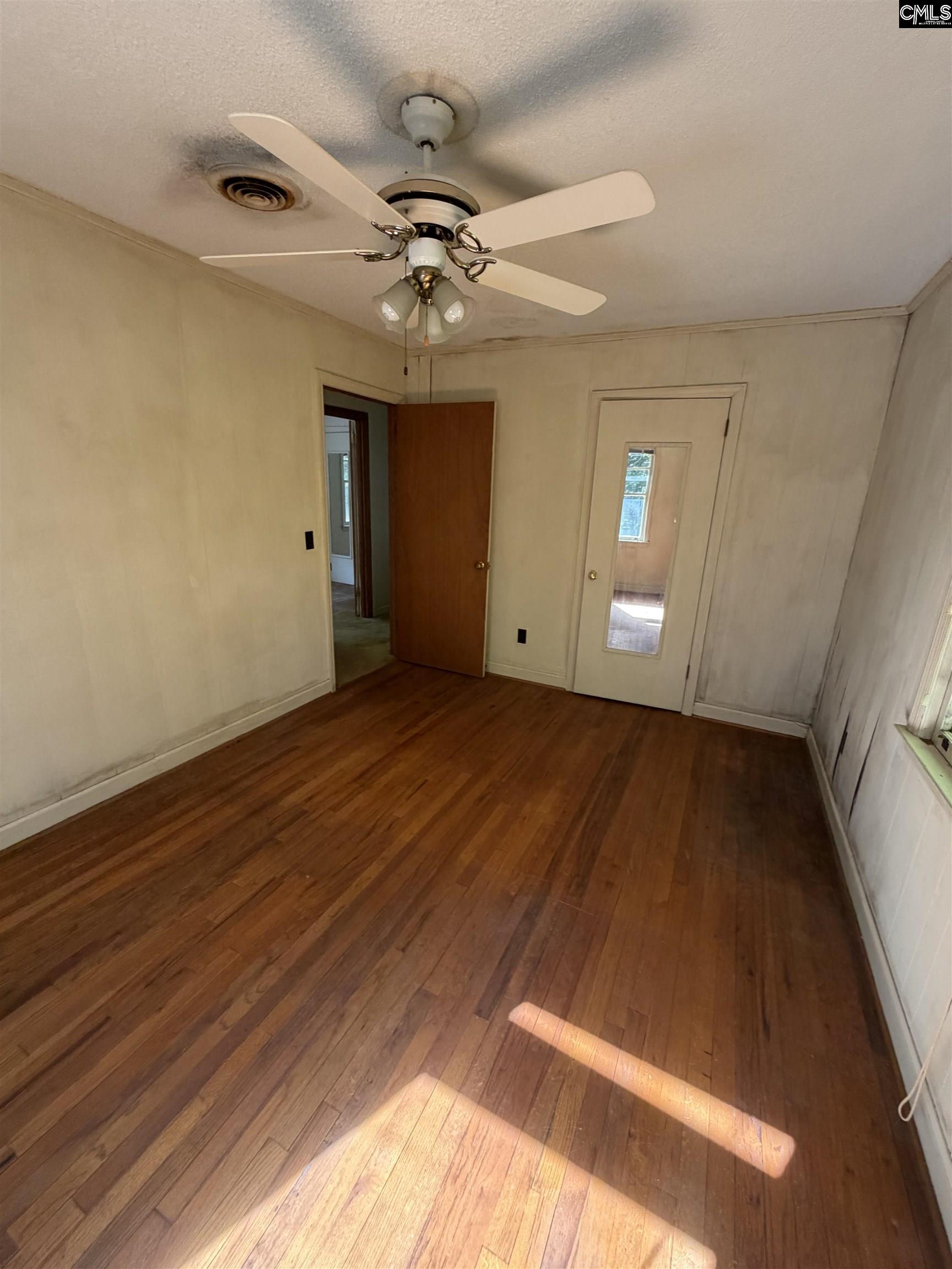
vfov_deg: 102.1
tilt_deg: -17.0
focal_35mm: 14
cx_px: 476
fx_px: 513
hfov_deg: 85.7
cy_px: 634
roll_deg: -1.8
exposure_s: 1/121
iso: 320
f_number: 2.2
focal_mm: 2.22
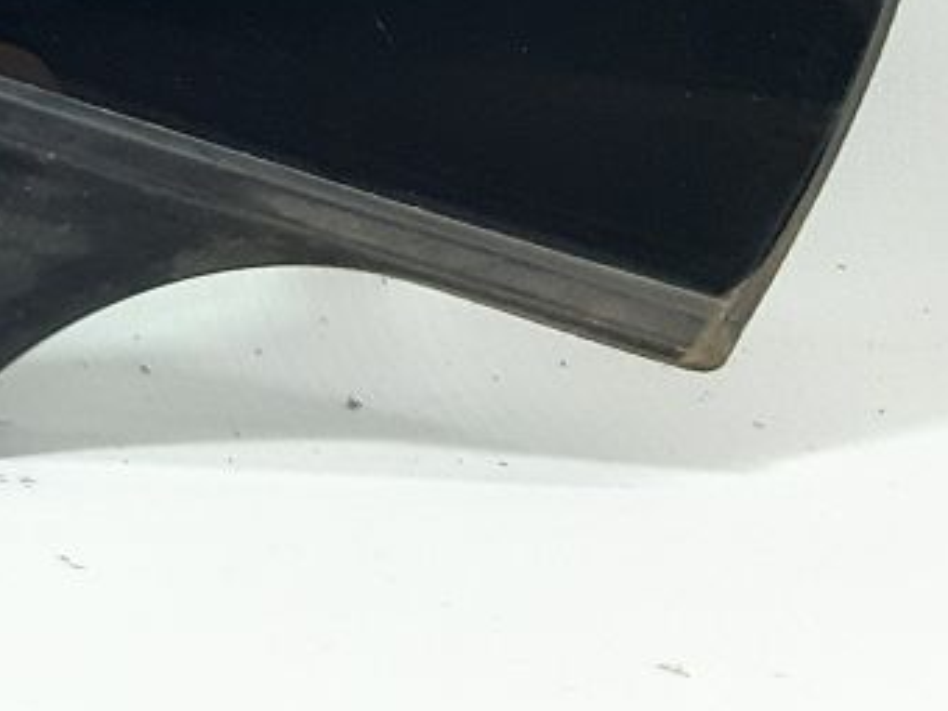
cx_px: -537
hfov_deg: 13.6
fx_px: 3697
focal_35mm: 135
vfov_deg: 10.2
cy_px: -669
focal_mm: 3.93
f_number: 1.7
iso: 100
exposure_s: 1/50
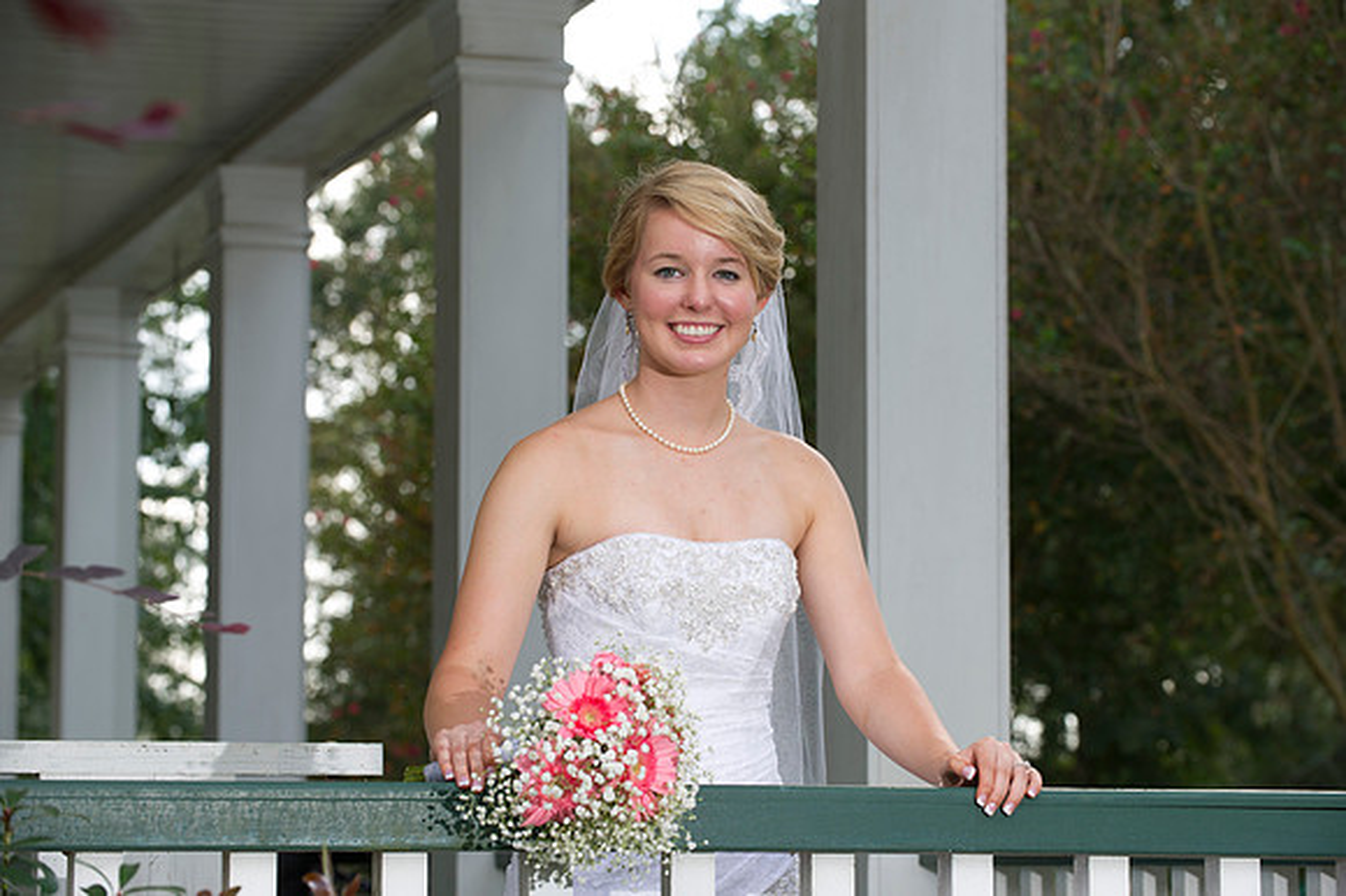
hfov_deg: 18.6
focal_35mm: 110
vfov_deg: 12.4
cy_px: 448
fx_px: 4110
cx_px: 673
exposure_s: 1/125
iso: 250
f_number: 5.6
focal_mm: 110
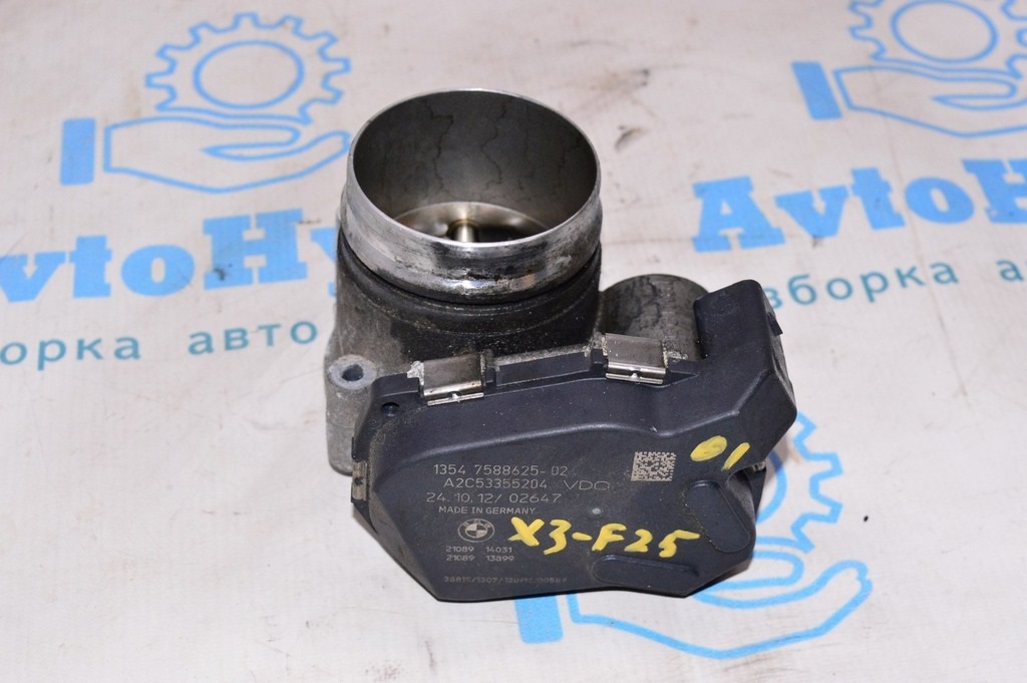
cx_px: 514
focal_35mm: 63
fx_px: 1796
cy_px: 342
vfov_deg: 21.5
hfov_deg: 31.9
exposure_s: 1/200
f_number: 8
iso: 1600
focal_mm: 42
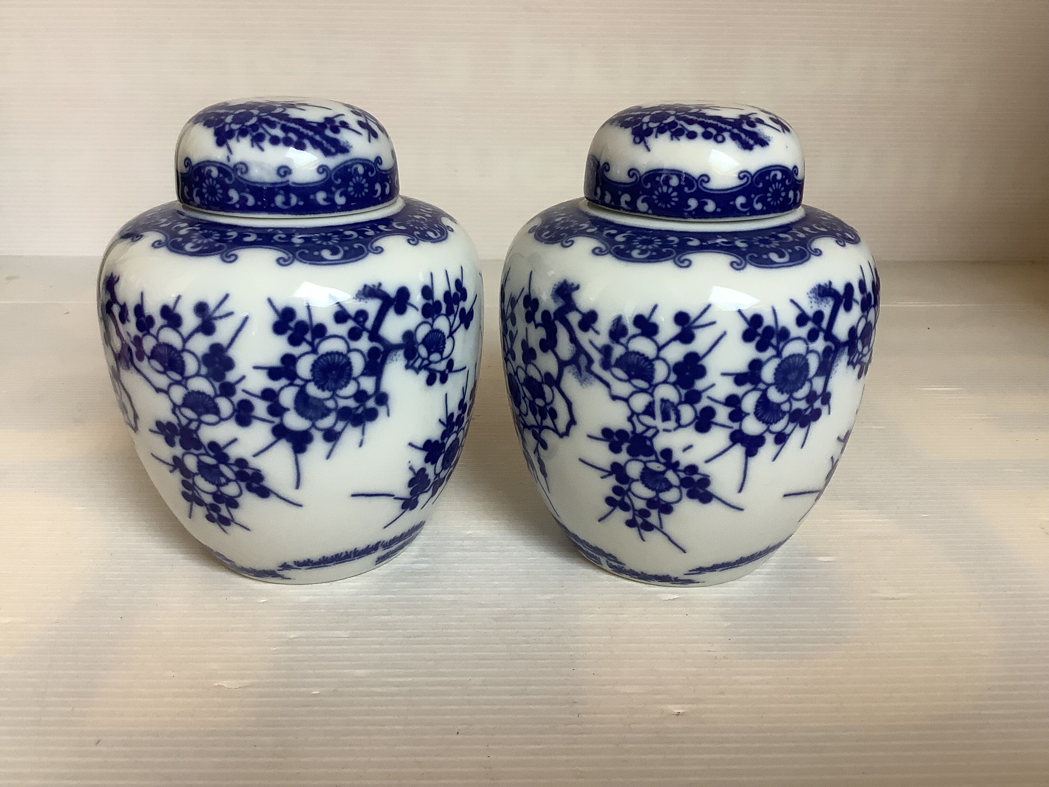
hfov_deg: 58.4
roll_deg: +0.0
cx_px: 524
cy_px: 394
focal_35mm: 31
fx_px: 939
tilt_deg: -20.5
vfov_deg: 45.4
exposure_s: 1/100
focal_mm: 3.3
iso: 64
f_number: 2.4
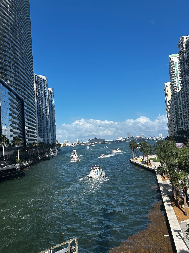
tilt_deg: +4.9
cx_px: 84
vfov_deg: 56.8
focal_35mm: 32
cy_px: 125
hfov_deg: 44.1
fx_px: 233
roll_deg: +4.8
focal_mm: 5.7
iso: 50
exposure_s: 1/4630
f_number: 1.5
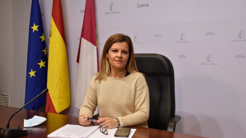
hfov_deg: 42.9
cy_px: 71
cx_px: 122
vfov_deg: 24.9
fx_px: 313
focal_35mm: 48
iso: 400
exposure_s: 1/125
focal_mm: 30
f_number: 5.6
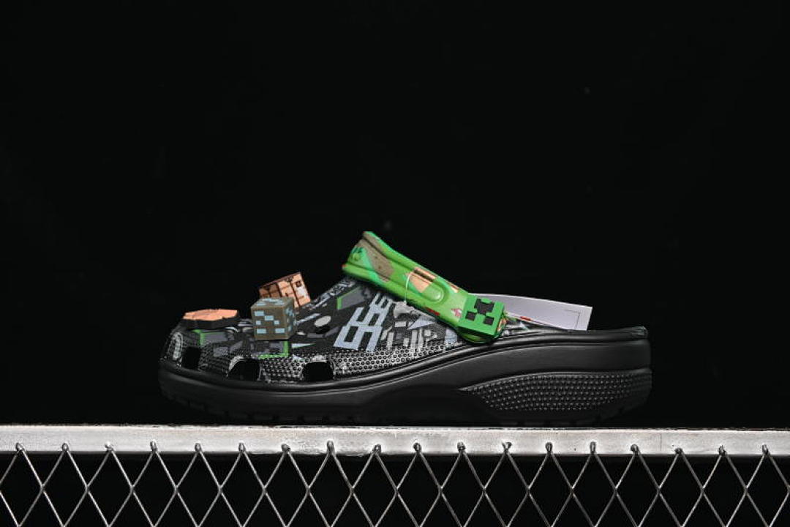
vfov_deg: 18.2
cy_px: 264
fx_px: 1646
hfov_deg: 27.0
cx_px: 395
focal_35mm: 75
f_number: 6.3
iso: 160
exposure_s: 1/50
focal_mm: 50
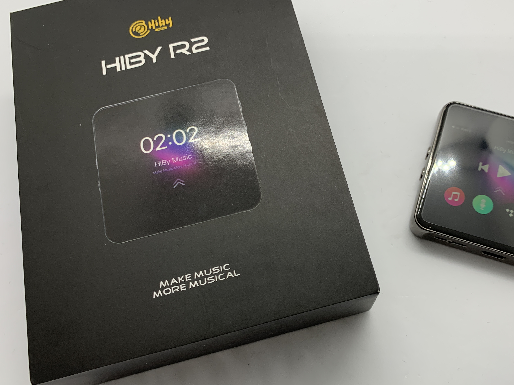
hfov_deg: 54.9
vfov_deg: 42.9
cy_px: 194
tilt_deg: -67.7
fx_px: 490
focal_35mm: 33
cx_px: 309
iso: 32
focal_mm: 4.25
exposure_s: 1/121
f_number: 1.8
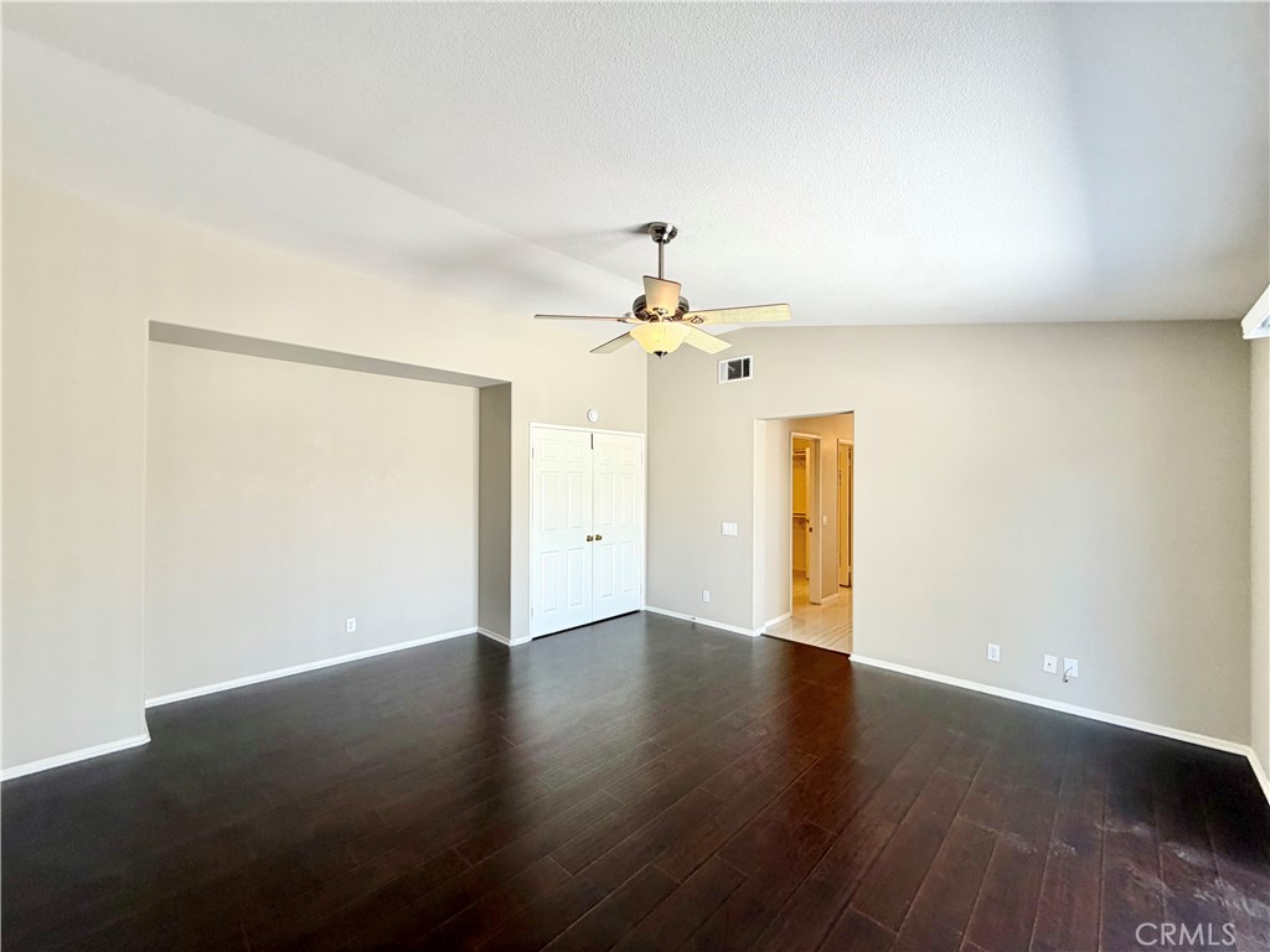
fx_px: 514
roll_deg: -0.3
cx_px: 635
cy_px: 476
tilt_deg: +1.2
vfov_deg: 85.7
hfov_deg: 102.1
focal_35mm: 14
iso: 100
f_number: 2.2
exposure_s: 1/121
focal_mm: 2.22
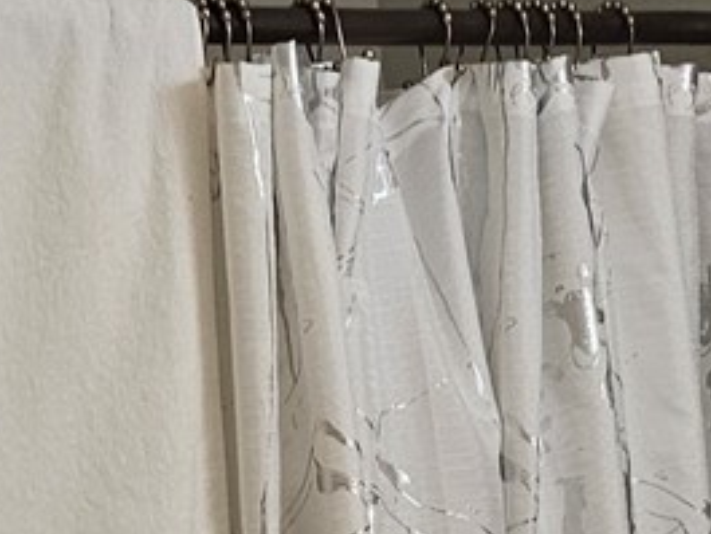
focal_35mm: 139
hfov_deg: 14.1
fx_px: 2856
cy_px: 1224
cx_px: 561
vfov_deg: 9.6
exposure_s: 1/149
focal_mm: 5.4
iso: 160
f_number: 1.8
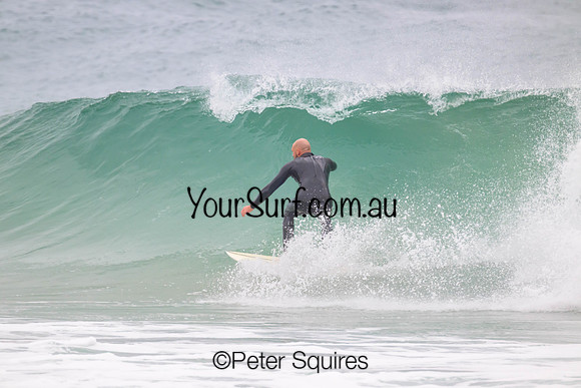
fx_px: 12914
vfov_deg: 1.7
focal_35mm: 800
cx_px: 290
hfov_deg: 2.6
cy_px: 194
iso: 1400
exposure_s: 1/2000
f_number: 11
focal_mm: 800
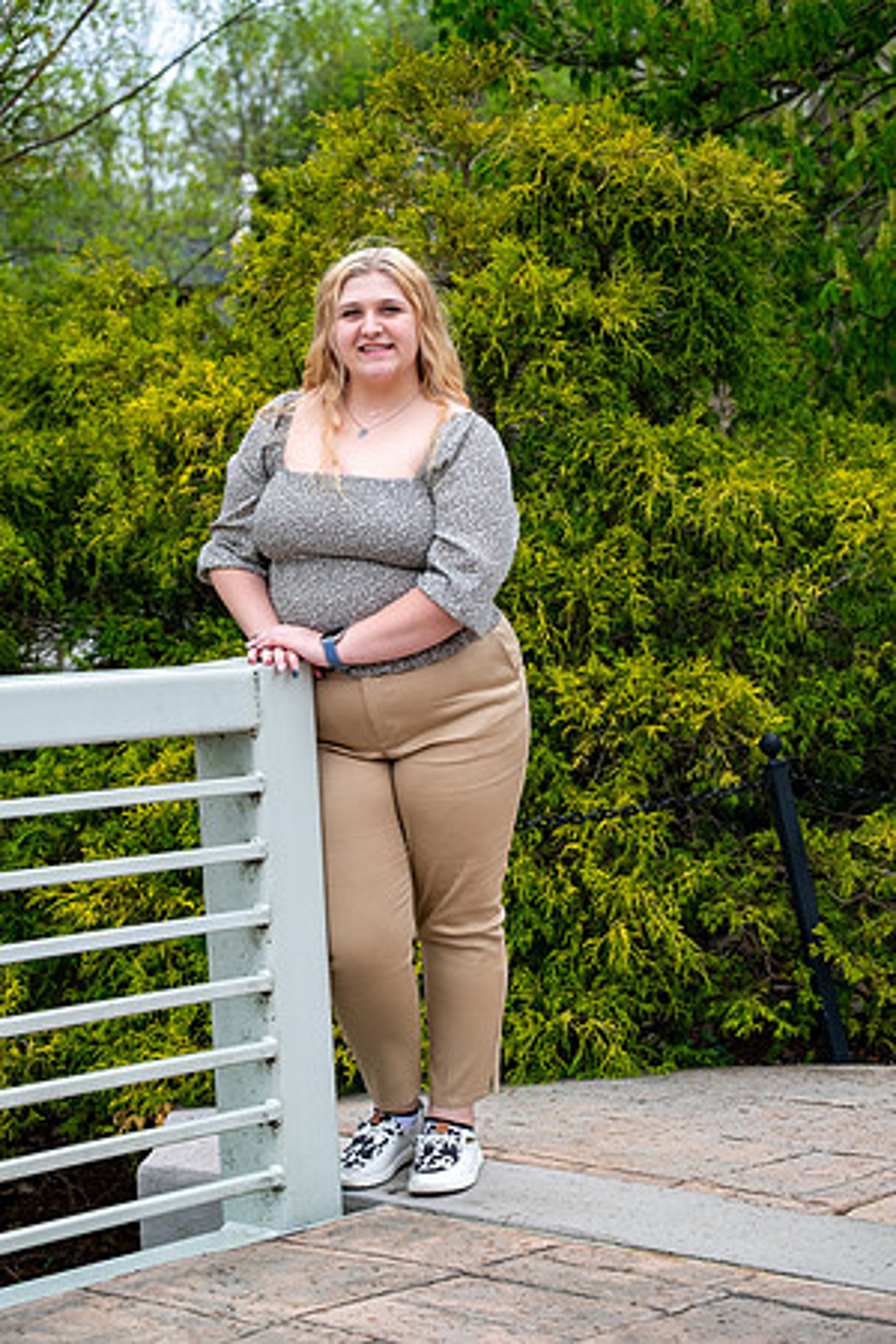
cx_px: 448
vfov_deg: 27.0
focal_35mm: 75
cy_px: 672
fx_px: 2800
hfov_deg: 18.2
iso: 250
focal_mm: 50
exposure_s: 1/500
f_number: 4
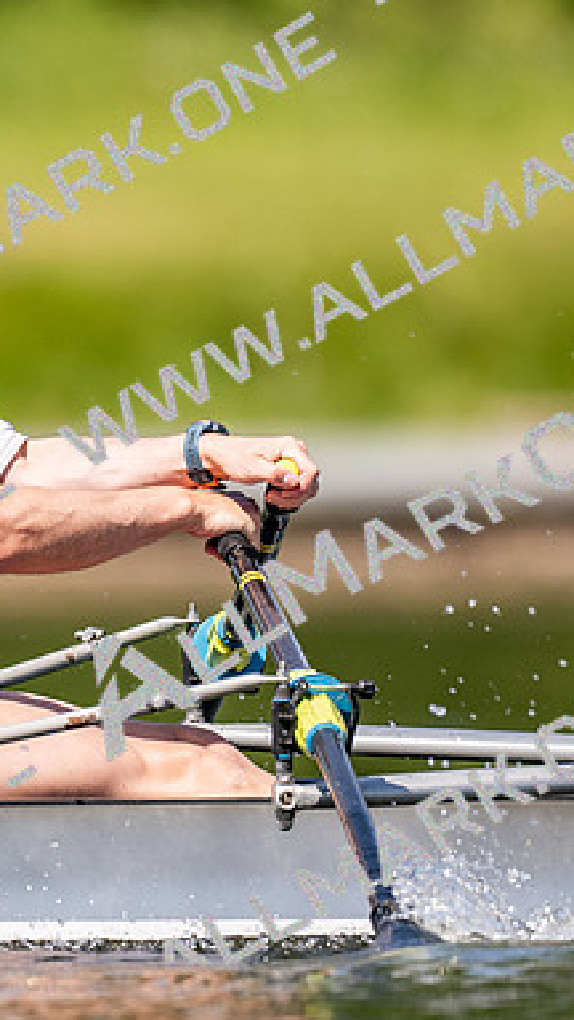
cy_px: 510
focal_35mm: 1424
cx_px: -136
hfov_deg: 0.9
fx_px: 38531
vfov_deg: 1.5
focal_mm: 600
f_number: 4
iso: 280
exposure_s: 1/2500
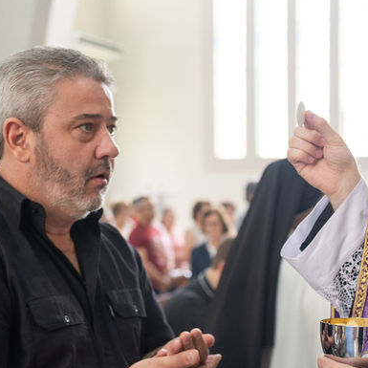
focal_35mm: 80
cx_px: 331
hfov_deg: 21.2
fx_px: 962
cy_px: 276
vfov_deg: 21.5
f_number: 2.8
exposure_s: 1/160
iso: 640
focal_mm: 35
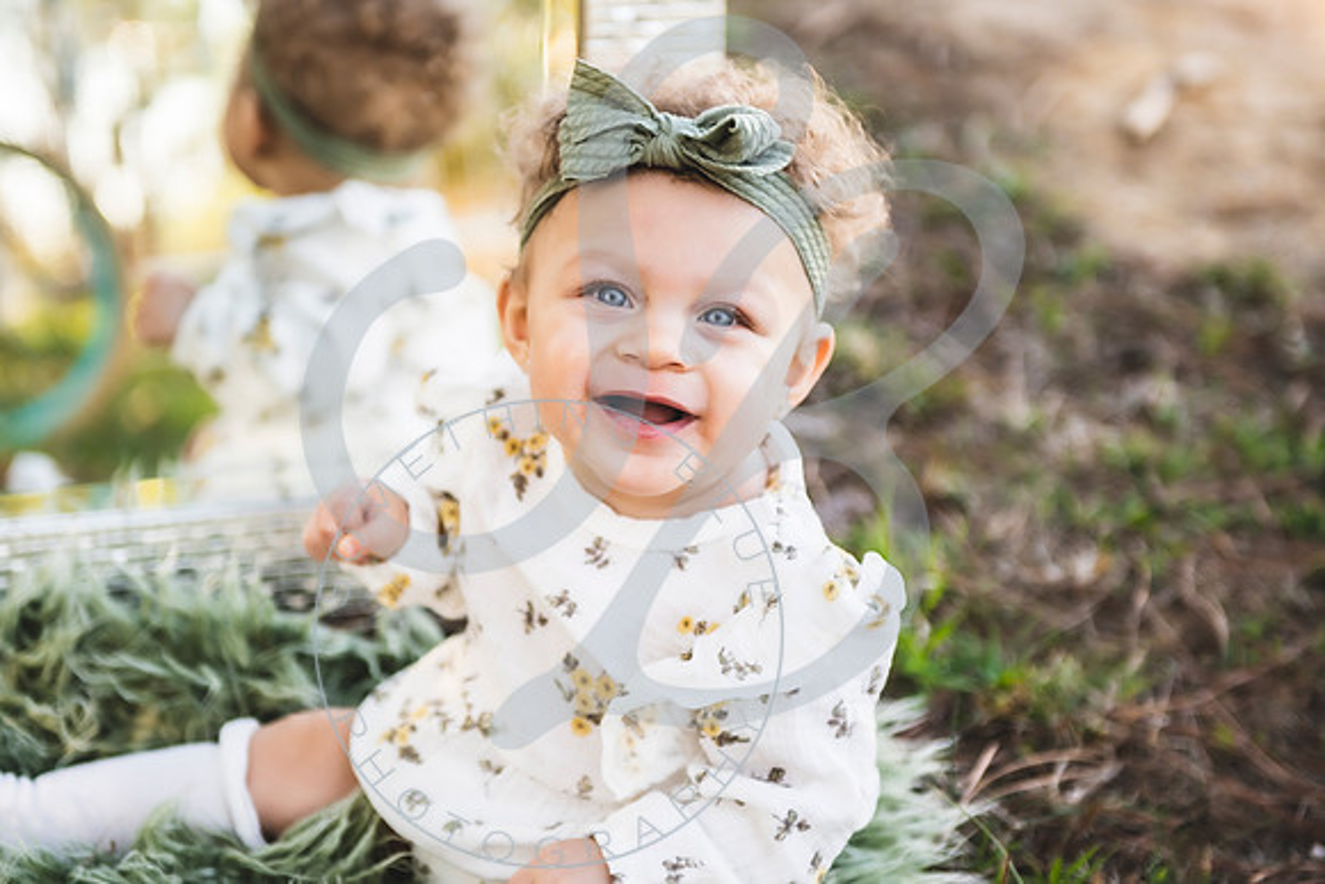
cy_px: 442
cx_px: 588
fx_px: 2990
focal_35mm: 81
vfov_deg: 16.8
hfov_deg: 25.0
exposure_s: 1/250
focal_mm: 70
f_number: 2.8
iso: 200
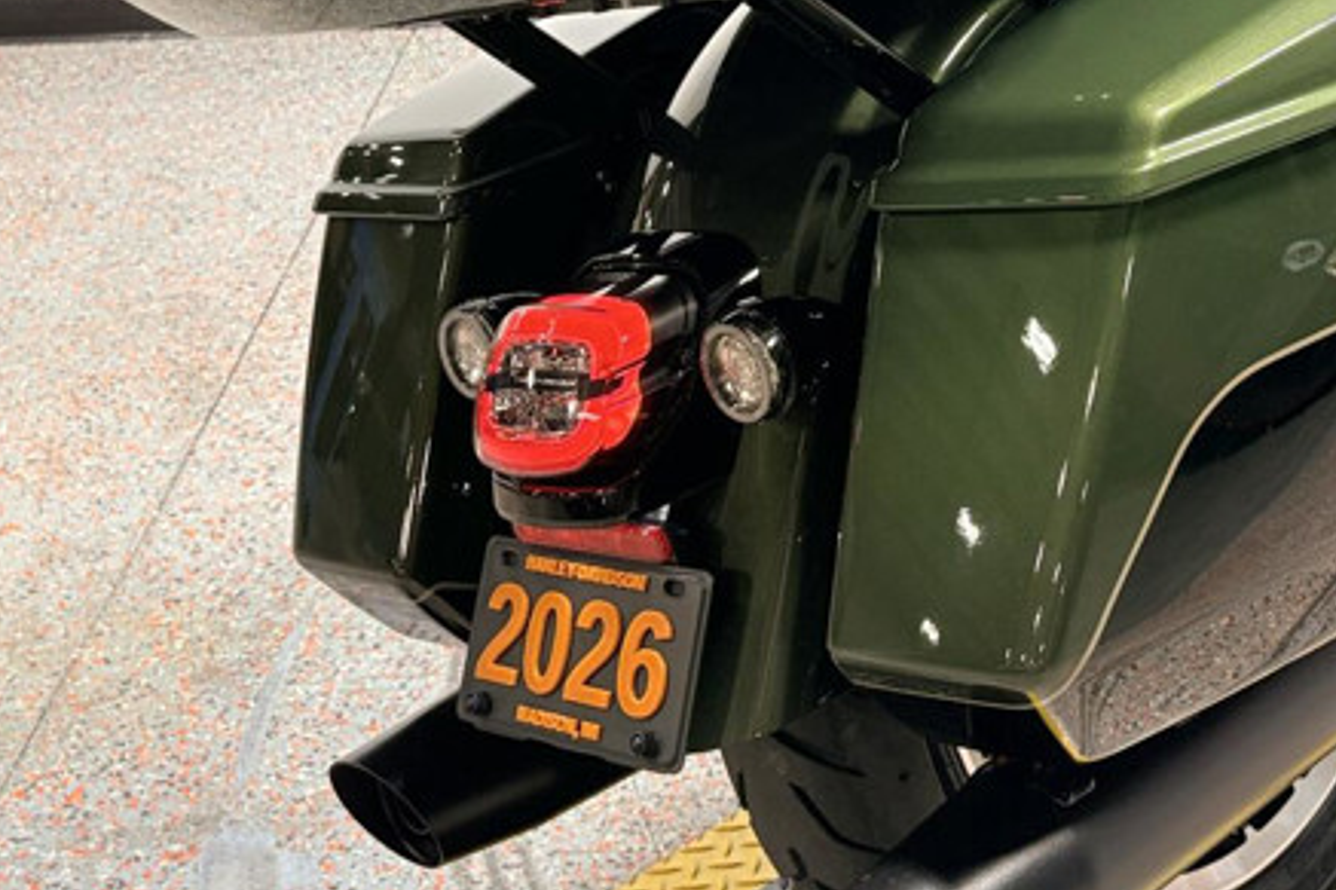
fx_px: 2448
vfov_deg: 19.5
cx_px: 1038
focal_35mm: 66
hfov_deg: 29.9
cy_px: -138
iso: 64
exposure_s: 1/117
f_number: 1.6
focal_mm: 5.96
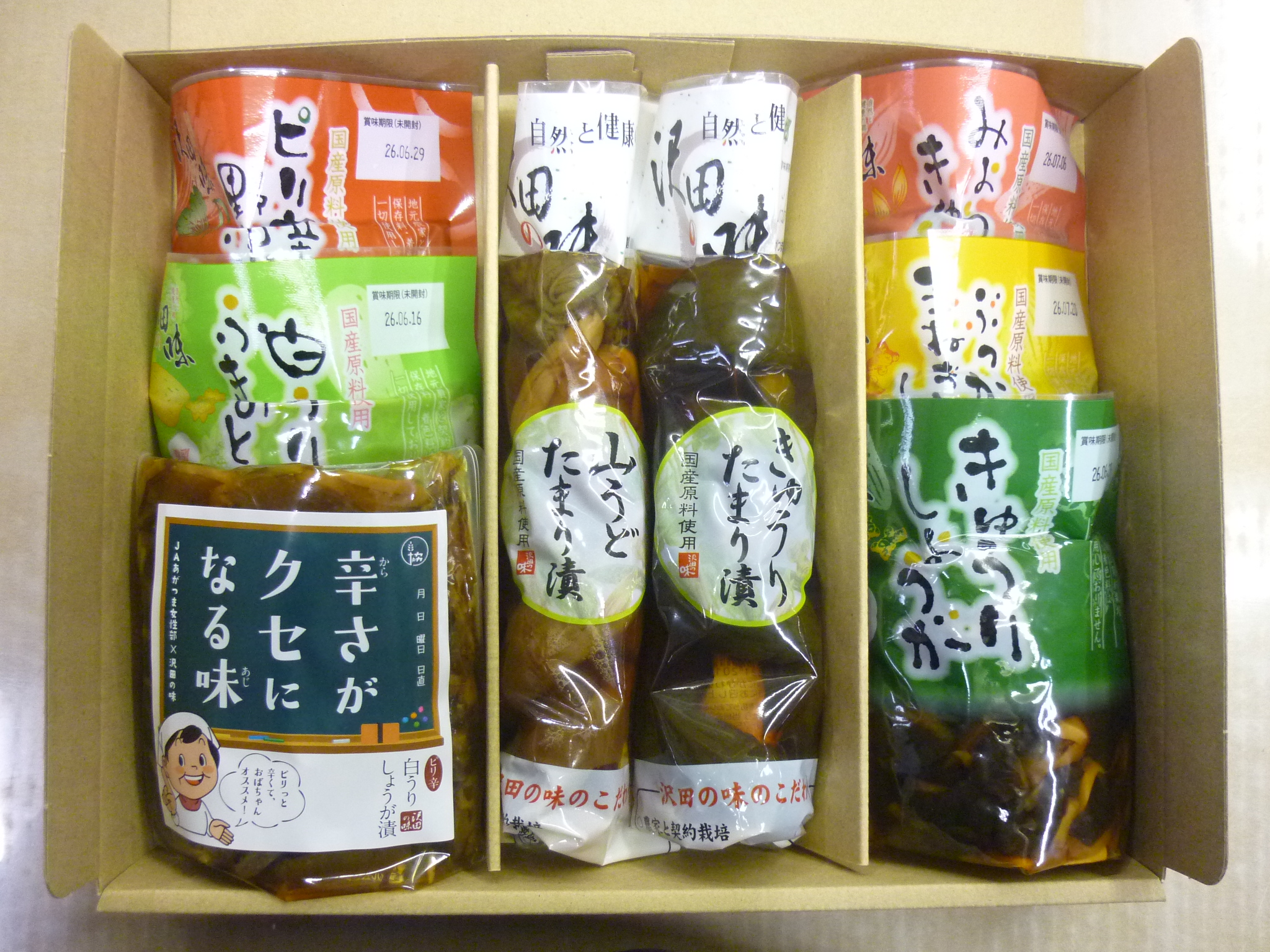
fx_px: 1211
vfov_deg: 42.9
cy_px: 476
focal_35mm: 33
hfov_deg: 55.4
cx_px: 635
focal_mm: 5.5
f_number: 2.8
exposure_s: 1/30
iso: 400
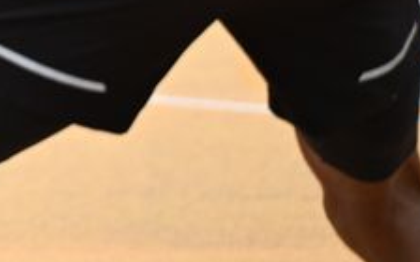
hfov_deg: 3.2
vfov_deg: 2.0
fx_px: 7509
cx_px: -501
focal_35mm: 656
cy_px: -442
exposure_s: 1/1000
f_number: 2.8
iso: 100
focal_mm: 120
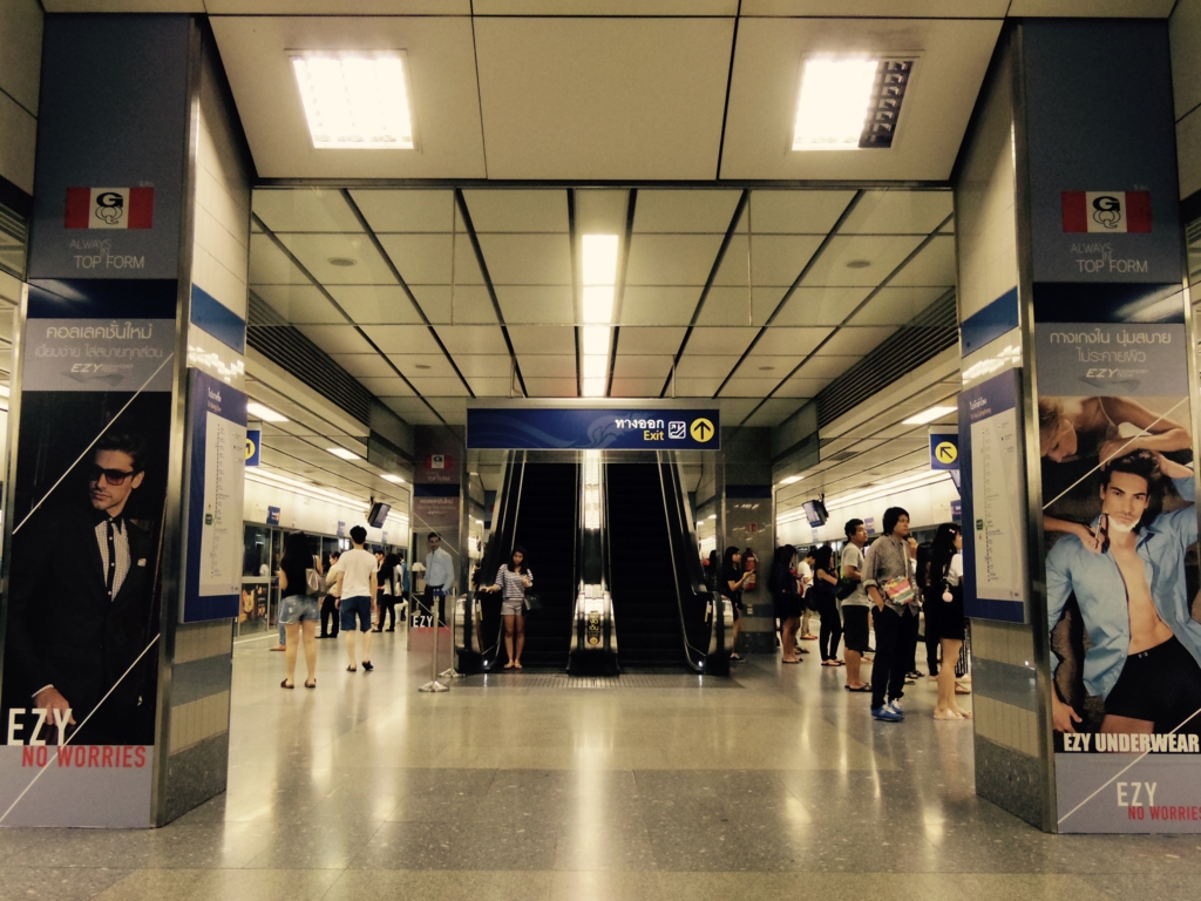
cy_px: 450
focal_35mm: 31
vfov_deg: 45.4
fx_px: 1076
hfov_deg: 58.4
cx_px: 600
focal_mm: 6.7
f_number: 3.2
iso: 1000
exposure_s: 1/50
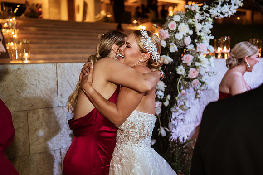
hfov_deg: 54.5
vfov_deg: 37.8
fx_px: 256
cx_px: 132
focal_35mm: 35
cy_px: 88
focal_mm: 35
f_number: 1.8
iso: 1000
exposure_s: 1/100
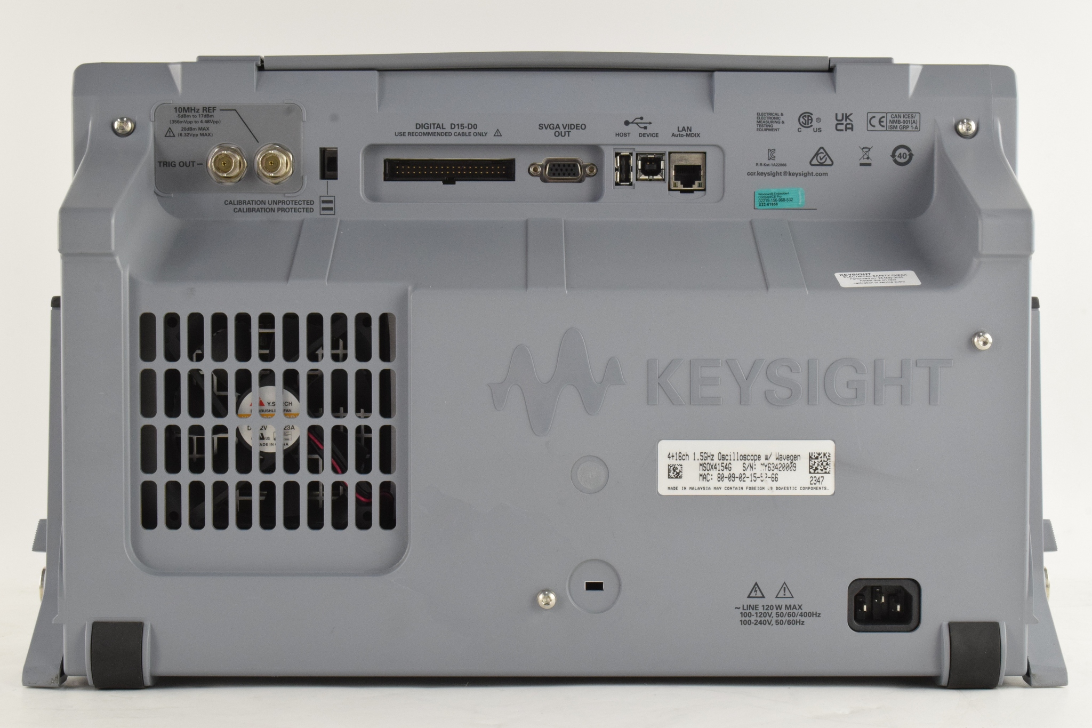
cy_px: 364
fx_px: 2184
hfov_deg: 28.1
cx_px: 546
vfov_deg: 18.9
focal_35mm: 72
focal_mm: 48
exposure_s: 1/30
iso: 1600
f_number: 22
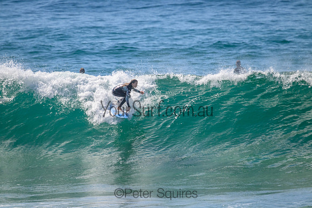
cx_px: 156
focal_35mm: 800
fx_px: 6935
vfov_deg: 1.7
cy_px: 104
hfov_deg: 2.6
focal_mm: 800
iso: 1000
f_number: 11
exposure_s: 1/2000
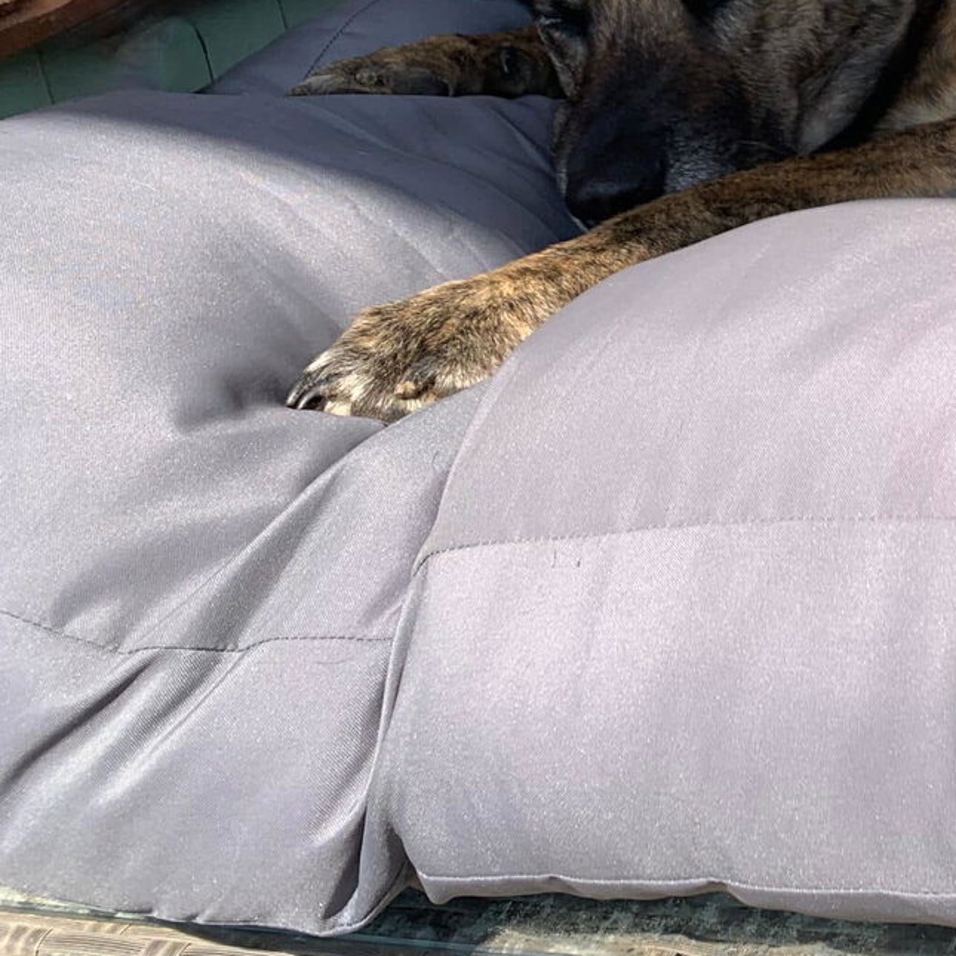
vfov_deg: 28.9
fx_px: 1781
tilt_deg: -17.9
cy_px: 108
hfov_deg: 26.4
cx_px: 1174
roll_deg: +6.9
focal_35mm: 57
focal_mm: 4.25
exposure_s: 1/1282
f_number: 1.8
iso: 25
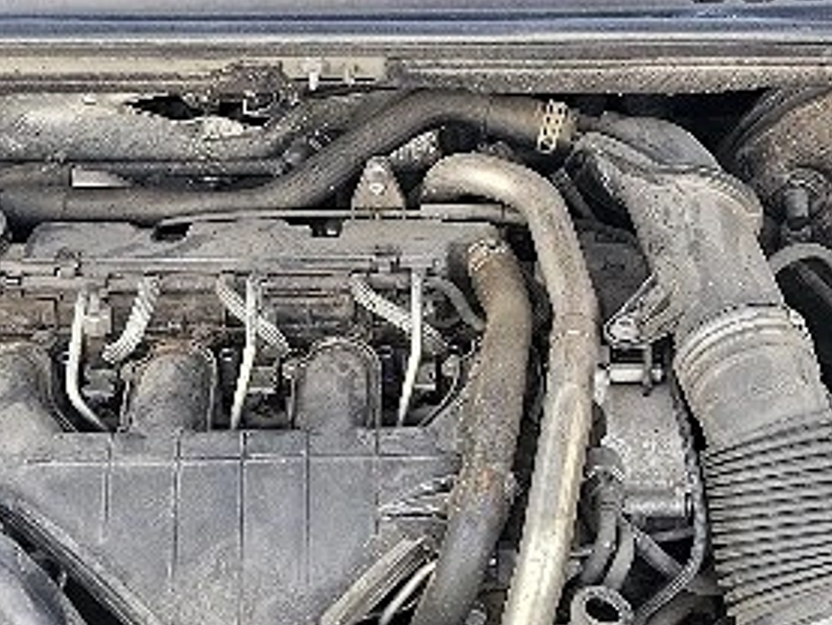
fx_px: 1996
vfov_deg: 17.8
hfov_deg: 23.5
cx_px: 469
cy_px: 249
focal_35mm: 83
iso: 100
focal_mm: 5.4
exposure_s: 1/101
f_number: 1.8
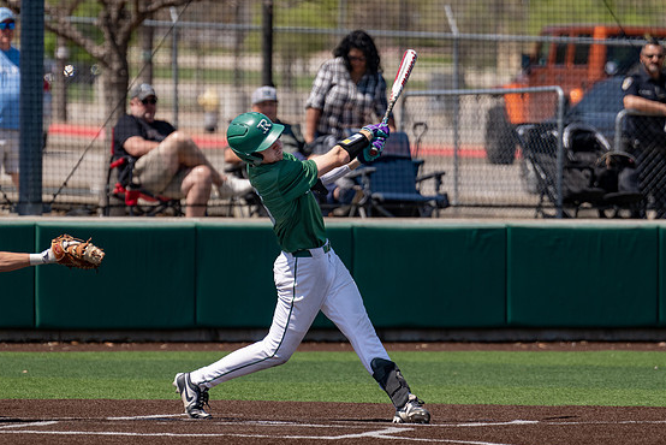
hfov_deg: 4.8
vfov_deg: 3.2
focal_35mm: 426
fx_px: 7885
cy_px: 242
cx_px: 311
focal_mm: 280
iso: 320
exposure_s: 1/3200
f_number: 4
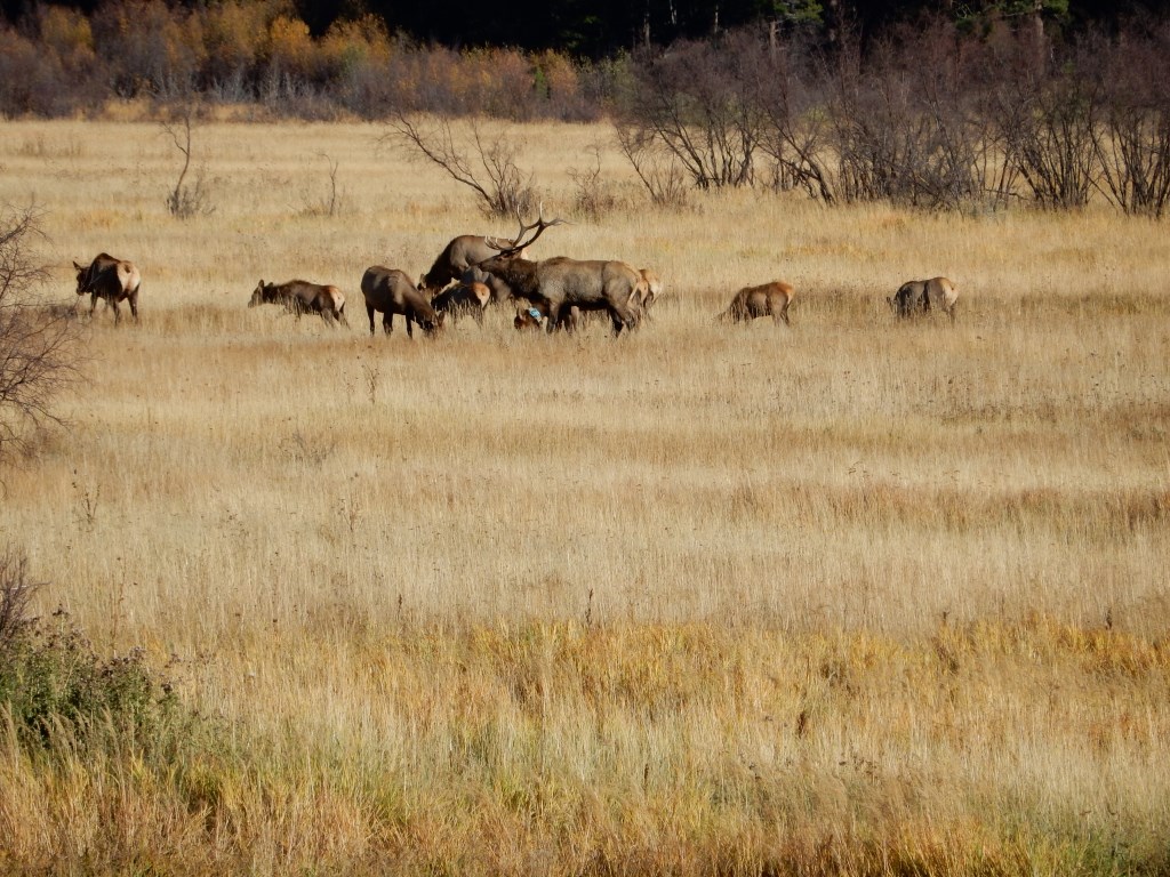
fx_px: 17981
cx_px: 585
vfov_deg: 2.8
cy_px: 438
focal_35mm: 532
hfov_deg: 3.7
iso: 125
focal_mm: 94.9
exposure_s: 1/640
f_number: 6.4
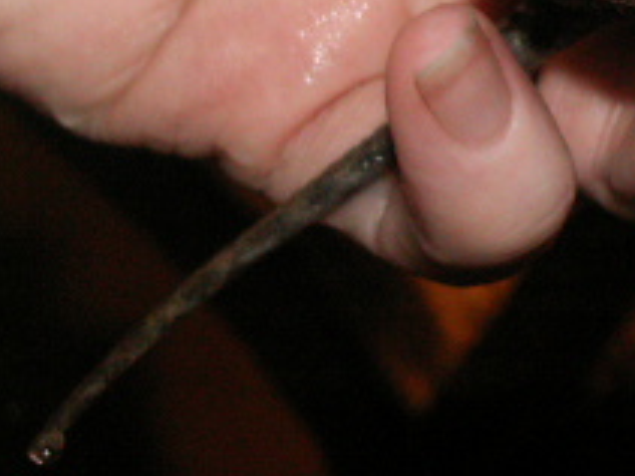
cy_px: -54
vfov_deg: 7.8
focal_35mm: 188
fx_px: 3447
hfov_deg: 10.2
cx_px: 951
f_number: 4
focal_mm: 10.28
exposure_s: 1/40
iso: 160
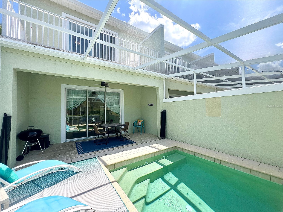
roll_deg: +1.5
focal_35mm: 13
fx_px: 106
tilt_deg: +2.8
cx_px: 142
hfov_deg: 106.2
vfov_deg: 89.9
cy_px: 106
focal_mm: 1.57
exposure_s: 1/463
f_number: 1.8
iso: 32
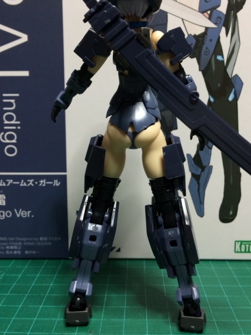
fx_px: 338
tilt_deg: -5.0
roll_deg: +1.3
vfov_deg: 52.3
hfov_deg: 40.7
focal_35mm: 35
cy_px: 137
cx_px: 128
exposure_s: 1/30
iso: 64
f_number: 2.2
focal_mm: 4.15
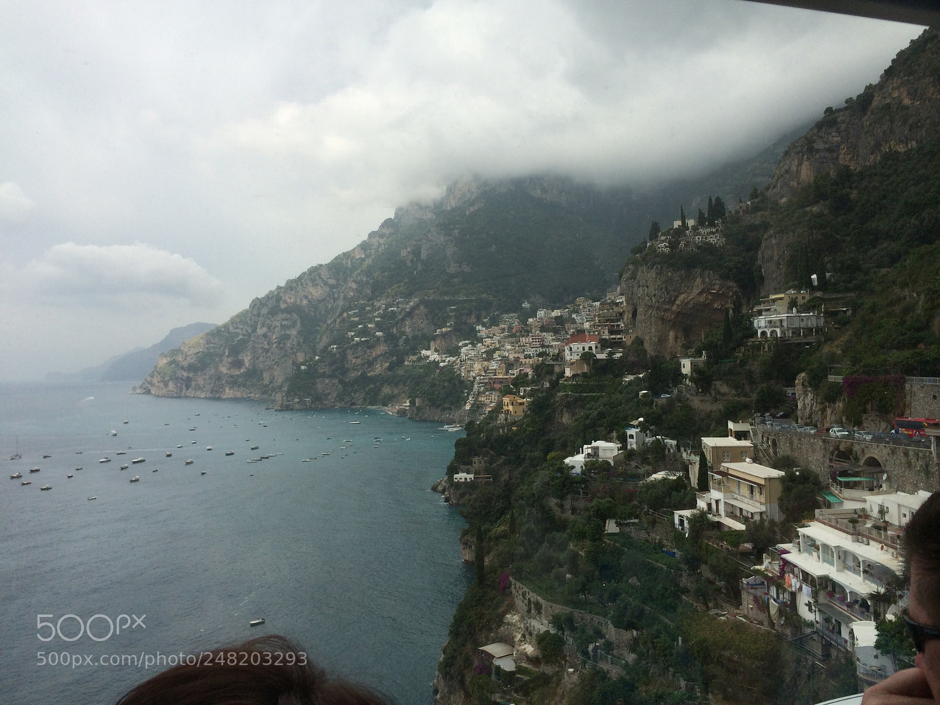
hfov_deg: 60.0
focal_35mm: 30
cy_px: 352
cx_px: 470
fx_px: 815
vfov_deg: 46.8
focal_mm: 4.12
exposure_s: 1/507
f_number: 2.2
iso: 32
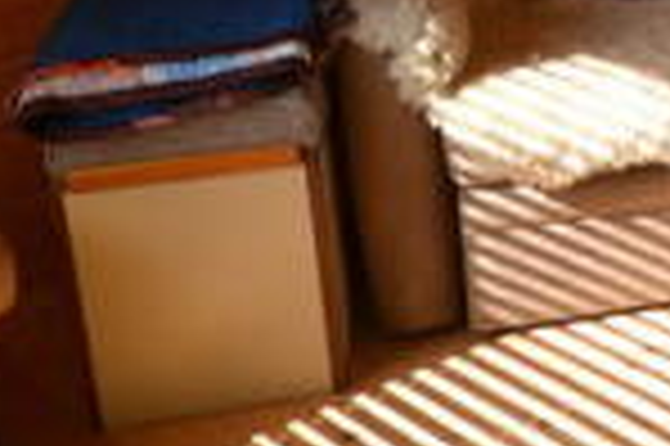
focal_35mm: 66
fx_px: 1227
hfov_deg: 27.2
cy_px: -151
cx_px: 789
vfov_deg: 18.9
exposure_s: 1/125
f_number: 5.6
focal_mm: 10
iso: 180
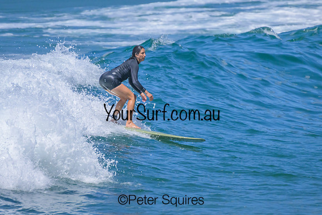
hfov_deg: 2.0
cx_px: 164
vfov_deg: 1.4
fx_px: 9007
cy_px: 96
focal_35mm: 1007
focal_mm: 850
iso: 3600
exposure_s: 1/2000
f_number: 11
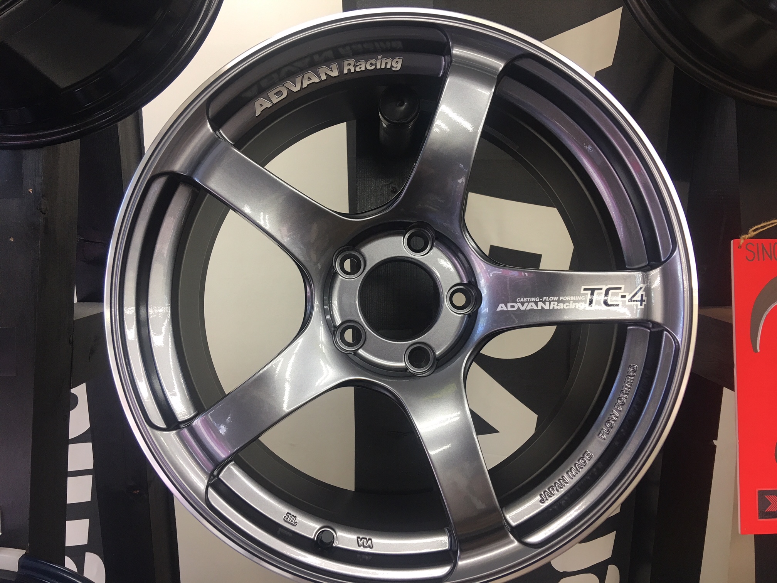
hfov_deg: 61.7
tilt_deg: -3.3
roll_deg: -0.4
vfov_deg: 48.2
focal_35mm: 29
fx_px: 651
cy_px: 292
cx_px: 388
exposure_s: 1/30
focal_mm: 4.15
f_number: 2.2
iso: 25
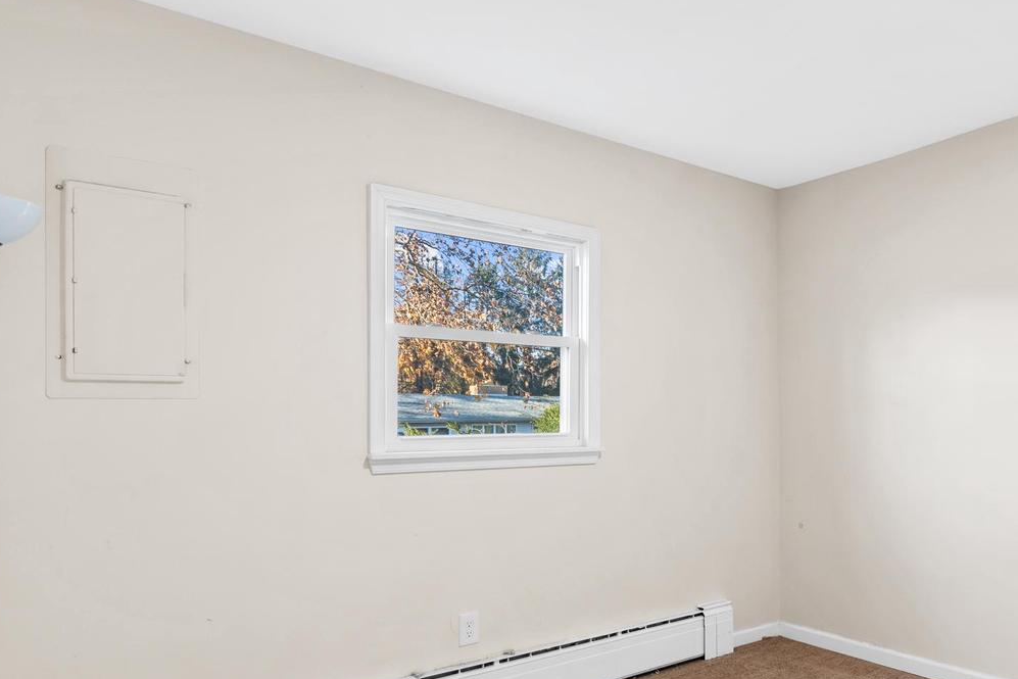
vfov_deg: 49.4
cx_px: 687
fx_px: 735
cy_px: 396
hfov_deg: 67.3
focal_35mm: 26
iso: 320
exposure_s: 1/8
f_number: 6.3
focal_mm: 12
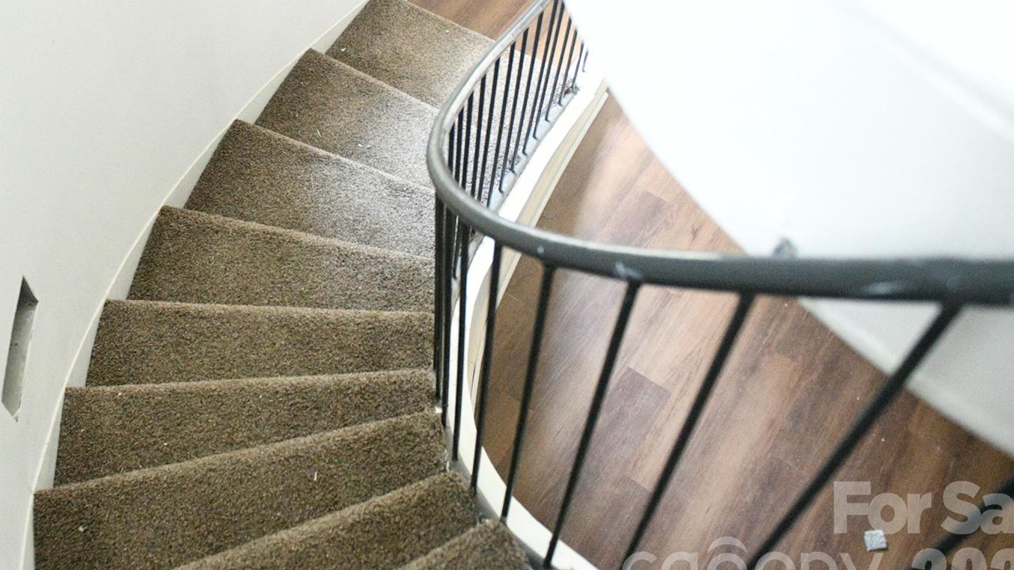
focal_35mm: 38
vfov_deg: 30.5
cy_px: 118
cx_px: 306
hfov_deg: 51.4
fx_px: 1022
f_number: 3.2
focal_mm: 24
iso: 16000
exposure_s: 1/60
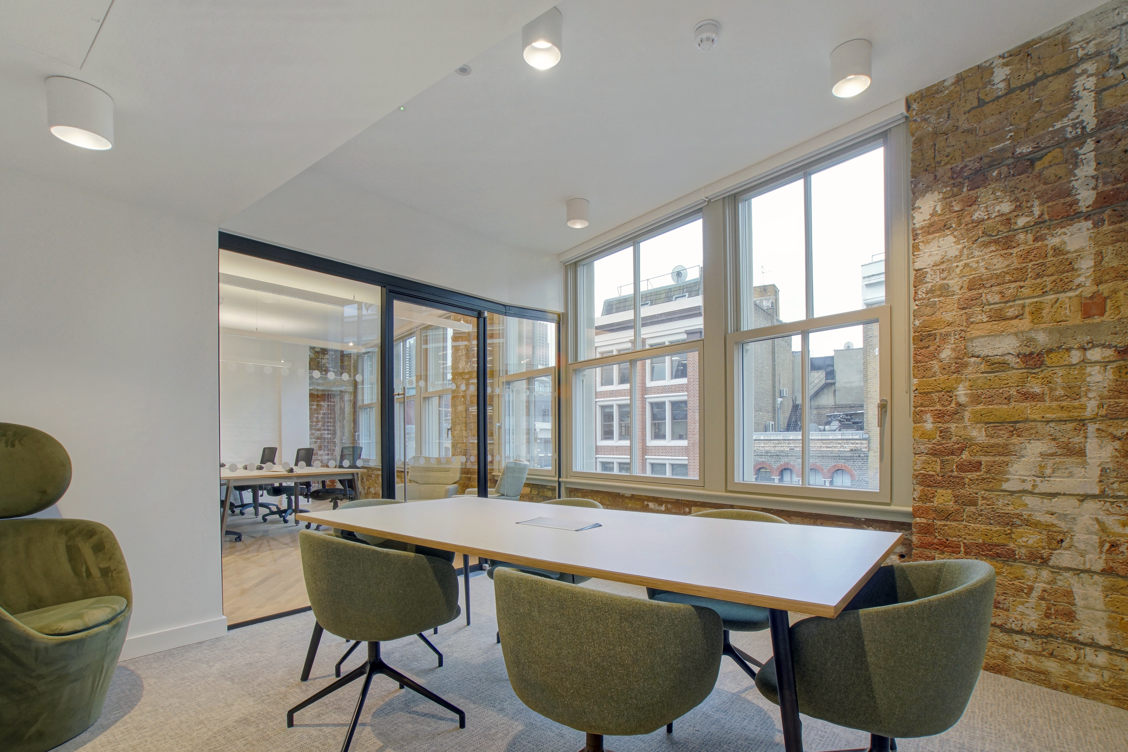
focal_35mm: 16
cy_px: 376
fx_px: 517
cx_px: 564
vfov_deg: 72.1
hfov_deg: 95.0
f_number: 10
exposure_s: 1/8
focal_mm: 11
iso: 400
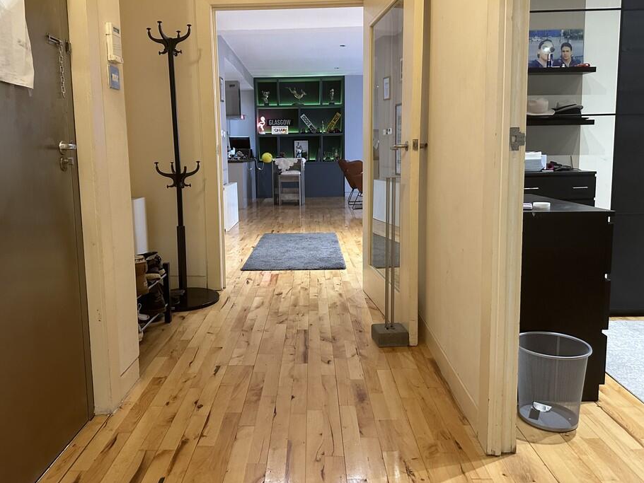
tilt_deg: -6.6
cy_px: 214
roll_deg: +0.4
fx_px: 502
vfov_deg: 51.3
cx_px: 294
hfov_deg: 65.2
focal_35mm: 27
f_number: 1.78
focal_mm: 6.86
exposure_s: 1/50
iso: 400
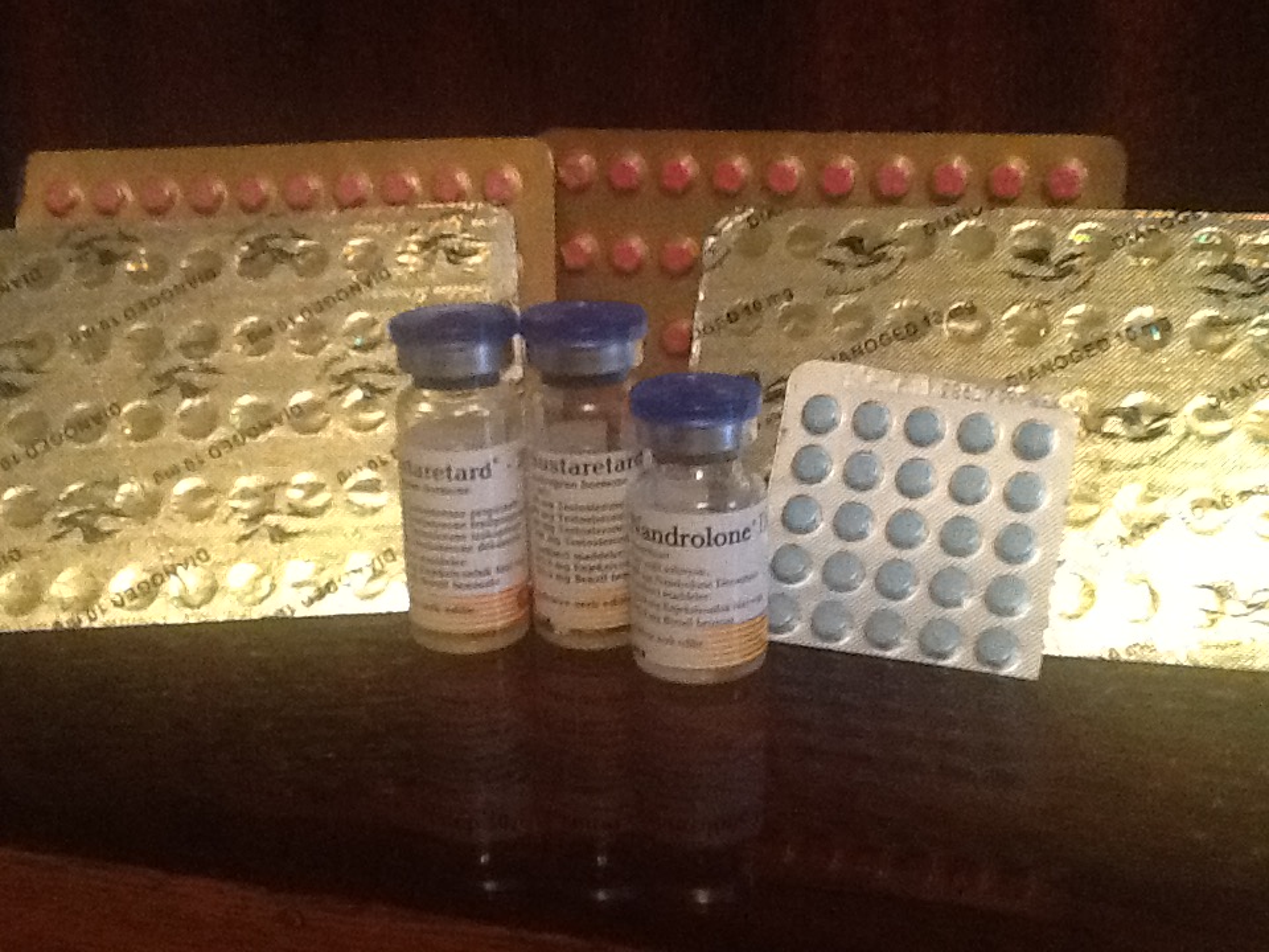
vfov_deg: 32.9
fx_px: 1613
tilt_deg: -18.7
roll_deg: +1.7
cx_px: 634
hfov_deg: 42.9
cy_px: 476
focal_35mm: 44
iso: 400
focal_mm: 2.03
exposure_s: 1/15
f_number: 2.4
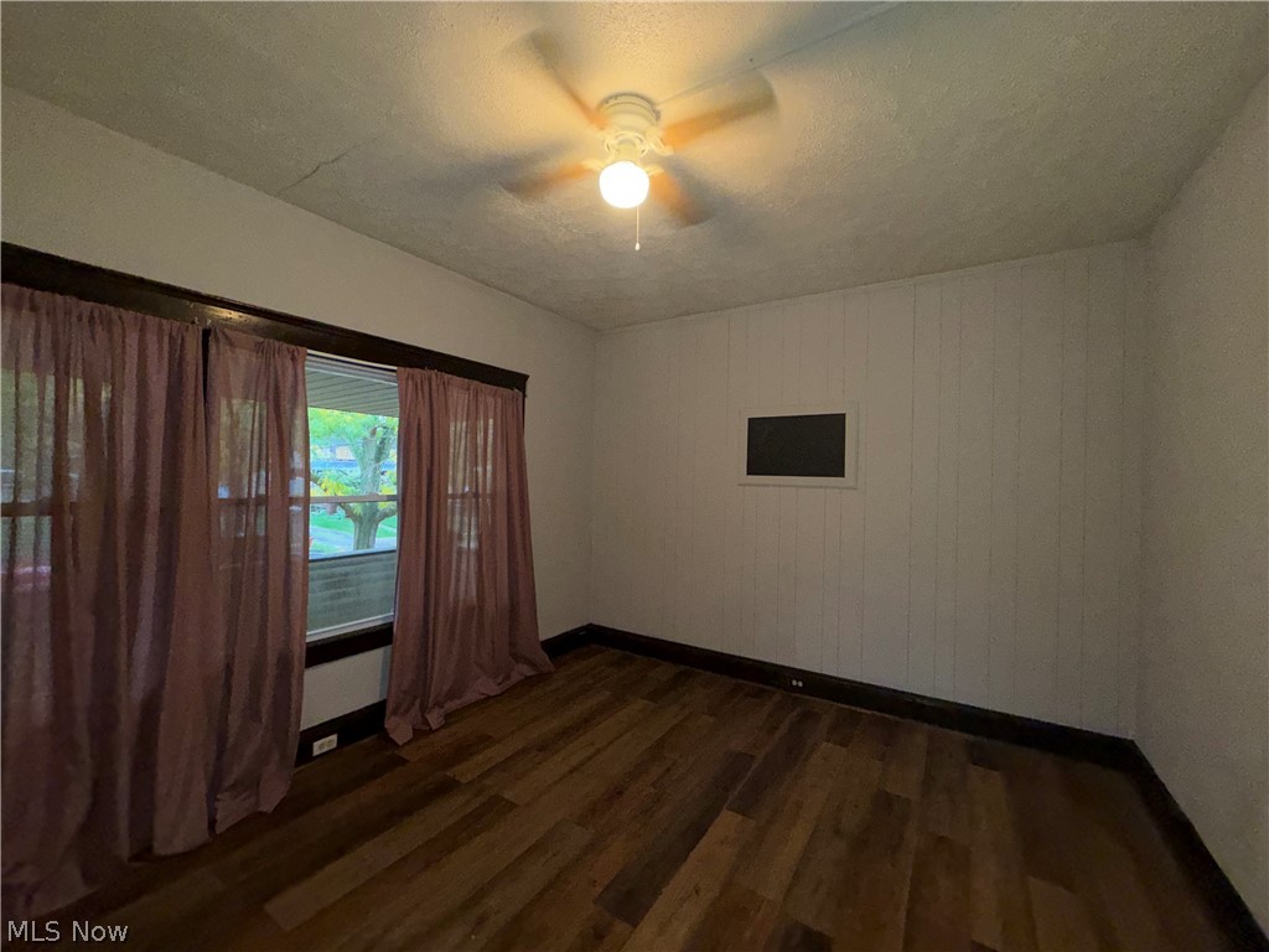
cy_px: 476
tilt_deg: -0.5
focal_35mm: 14
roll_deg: -1.1
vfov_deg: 85.7
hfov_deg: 102.1
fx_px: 513
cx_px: 634
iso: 200
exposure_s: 1/60
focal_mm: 2.22
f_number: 2.2
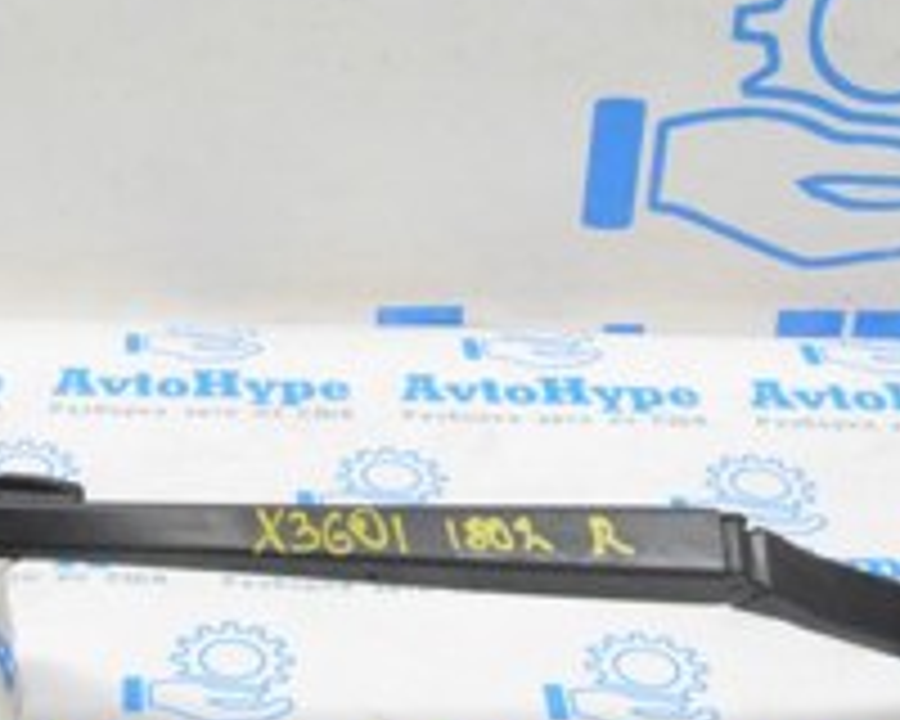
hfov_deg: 20.7
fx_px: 2397
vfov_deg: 17.0
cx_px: 58
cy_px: 236
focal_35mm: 90
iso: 6400
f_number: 20
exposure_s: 1/15
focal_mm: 20
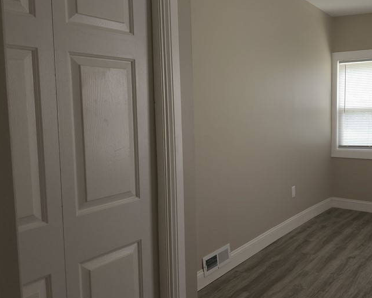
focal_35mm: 36
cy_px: 138
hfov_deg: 48.2
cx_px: 283
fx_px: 396
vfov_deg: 41.1
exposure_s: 1/60
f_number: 1.8
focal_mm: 6.4
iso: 25
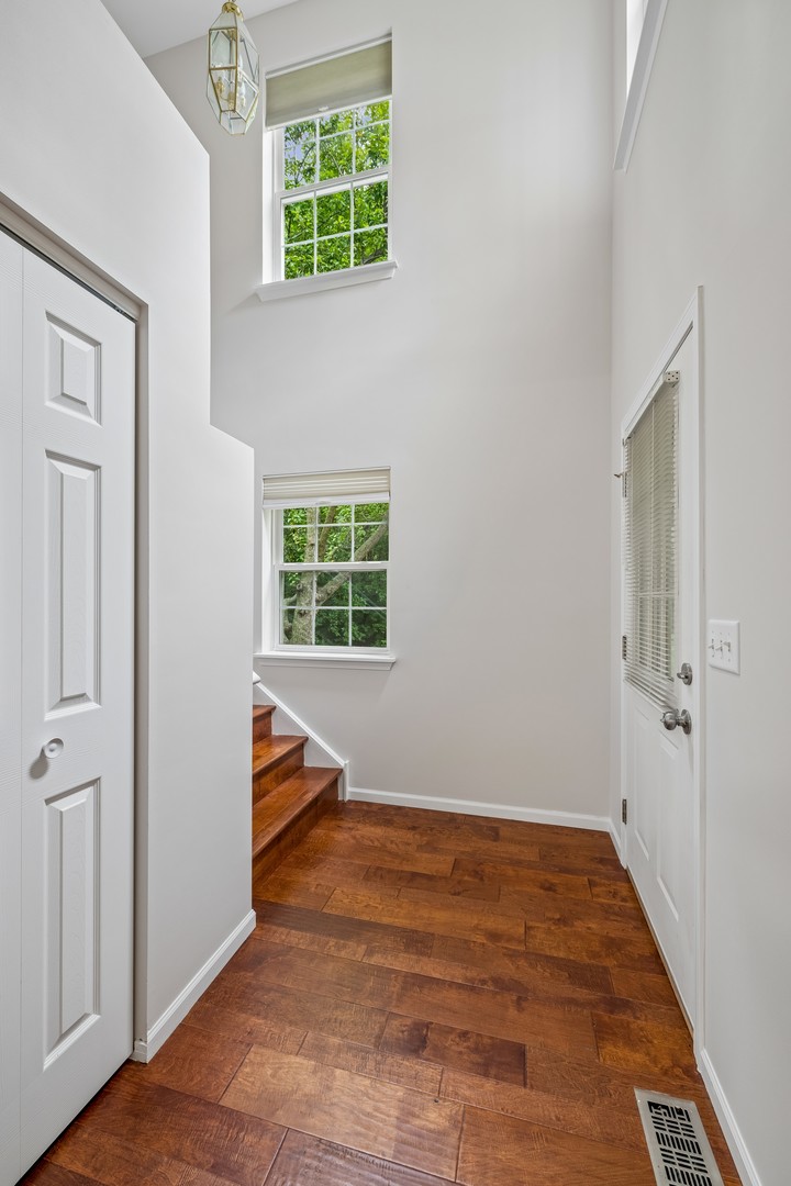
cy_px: 593
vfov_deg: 104.3
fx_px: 461
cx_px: 396
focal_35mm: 14
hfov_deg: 81.2
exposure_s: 1/6
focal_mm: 14
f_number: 8
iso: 200
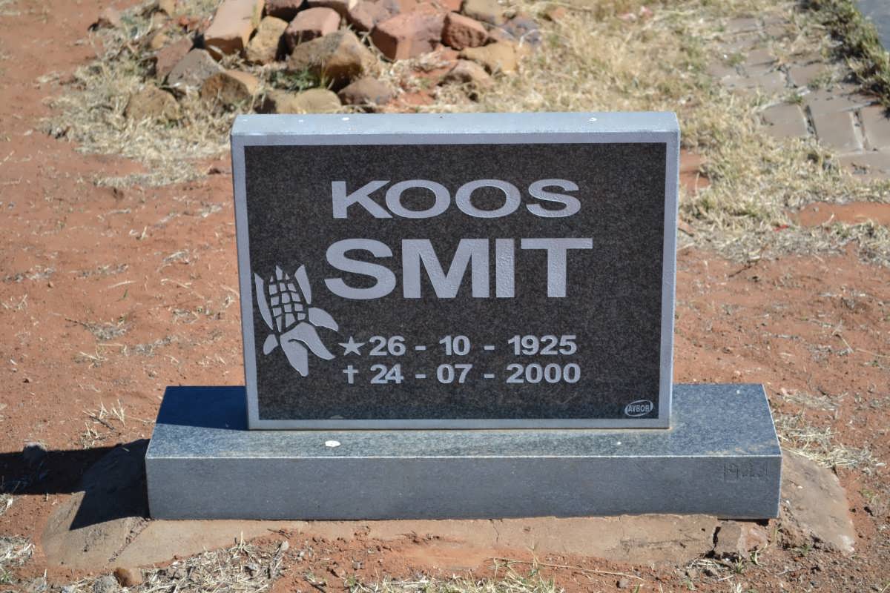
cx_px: 445
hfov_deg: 24.6
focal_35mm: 82
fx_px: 2039
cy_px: 296
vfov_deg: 16.6
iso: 140
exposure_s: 1/125
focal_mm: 55
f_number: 5.6
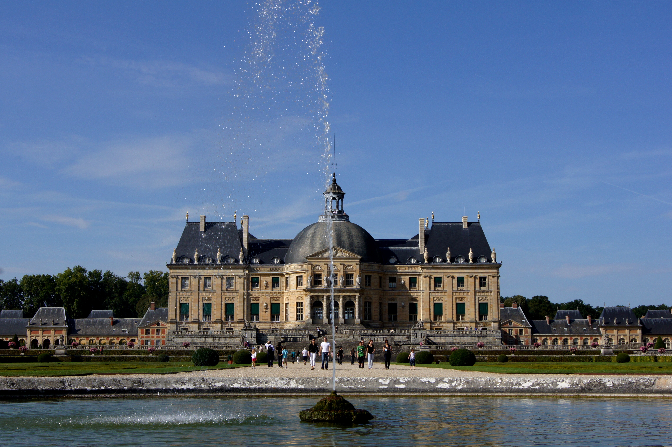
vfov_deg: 25.7
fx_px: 979
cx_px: 336
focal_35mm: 52
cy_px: 224
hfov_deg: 37.9
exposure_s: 1/400
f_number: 13
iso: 200
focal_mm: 35
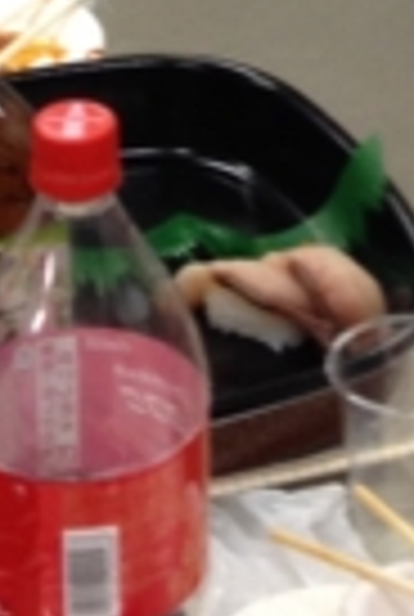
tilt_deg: -11.0
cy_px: -850
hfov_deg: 6.5
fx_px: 3638
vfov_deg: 8.8
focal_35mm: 212
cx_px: 248
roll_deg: +1.0
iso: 50
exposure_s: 1/24
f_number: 2.4
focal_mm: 4.28
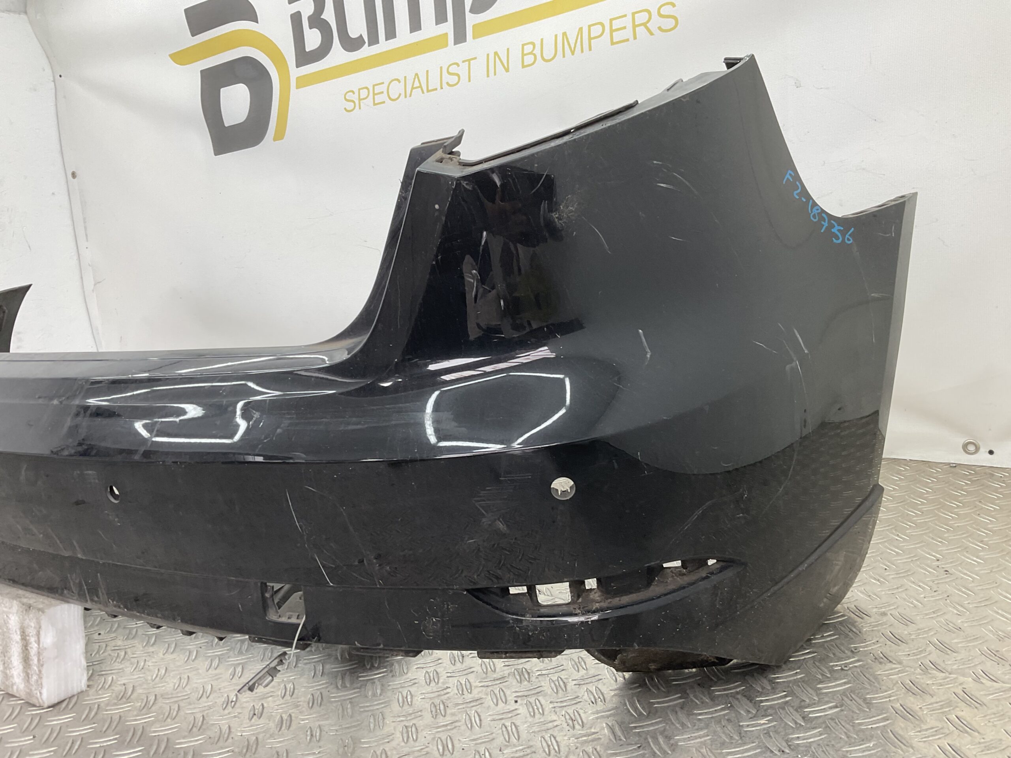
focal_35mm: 29
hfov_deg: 61.7
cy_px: 379
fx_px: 847
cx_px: 506
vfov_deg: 48.2
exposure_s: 1/120
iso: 32
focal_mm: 3
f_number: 1.8
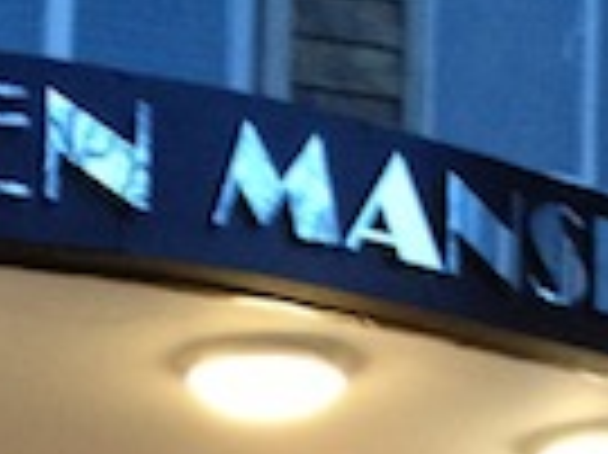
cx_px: 167
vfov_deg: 8.4
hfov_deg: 11.9
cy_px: 957
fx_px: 2913
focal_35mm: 166
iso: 320
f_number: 2.4
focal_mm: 4.28
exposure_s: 1/20
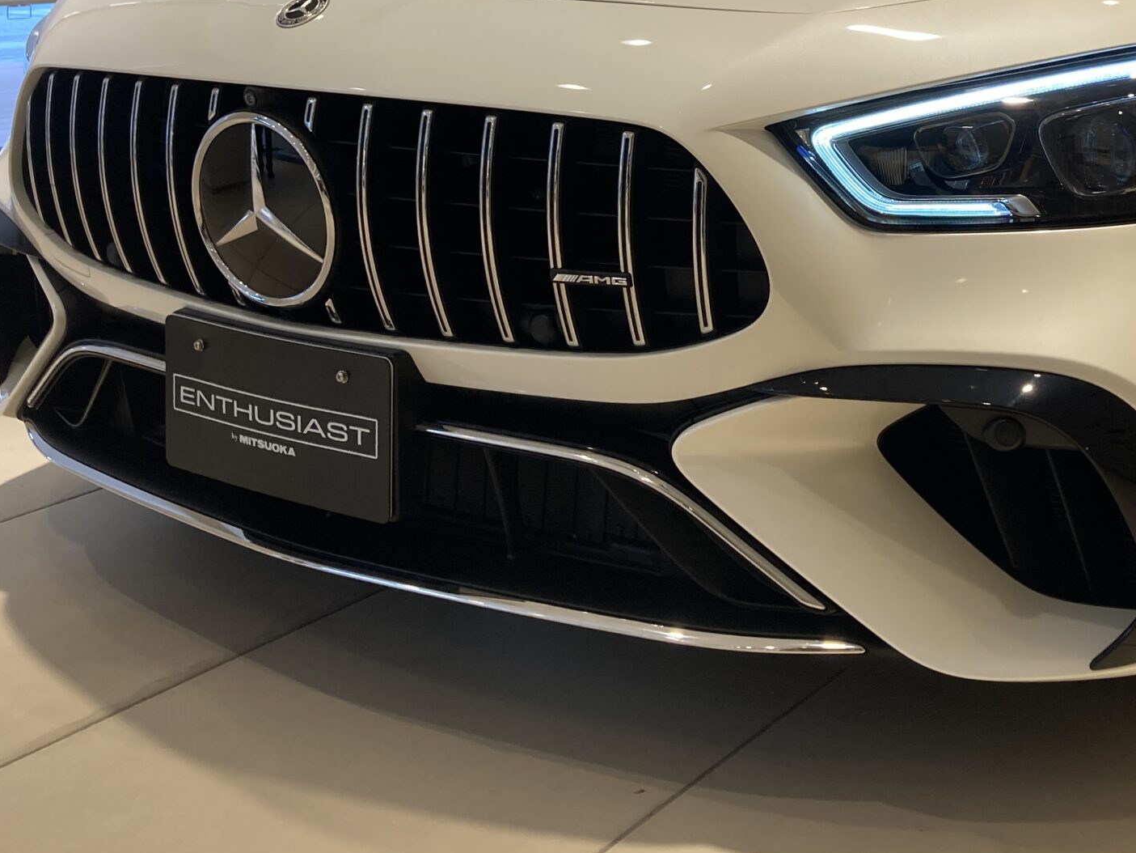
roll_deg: -1.1
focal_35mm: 51
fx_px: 1674
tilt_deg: -5.4
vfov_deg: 27.5
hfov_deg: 37.0
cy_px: 87
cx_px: 787
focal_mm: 3.99
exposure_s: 1/97
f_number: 1.8
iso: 50
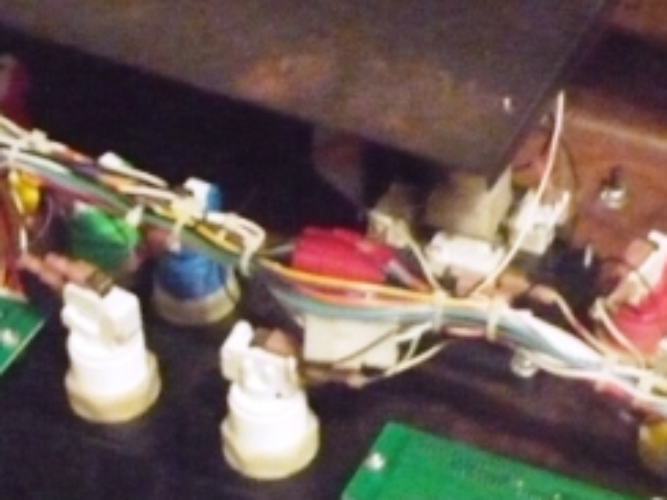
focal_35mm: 88
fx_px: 1696
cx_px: 443
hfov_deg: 22.2
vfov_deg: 16.8
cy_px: 212
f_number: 2.8
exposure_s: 1/13
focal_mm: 5.8
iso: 1250
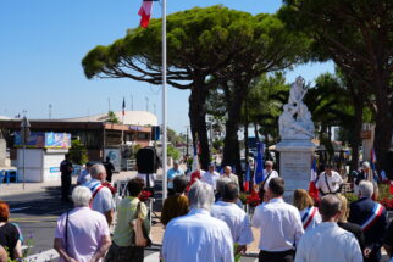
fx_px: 557
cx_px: 236
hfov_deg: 38.7
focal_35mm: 51
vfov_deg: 26.5
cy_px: 137
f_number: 10
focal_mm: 41
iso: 100
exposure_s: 1/160
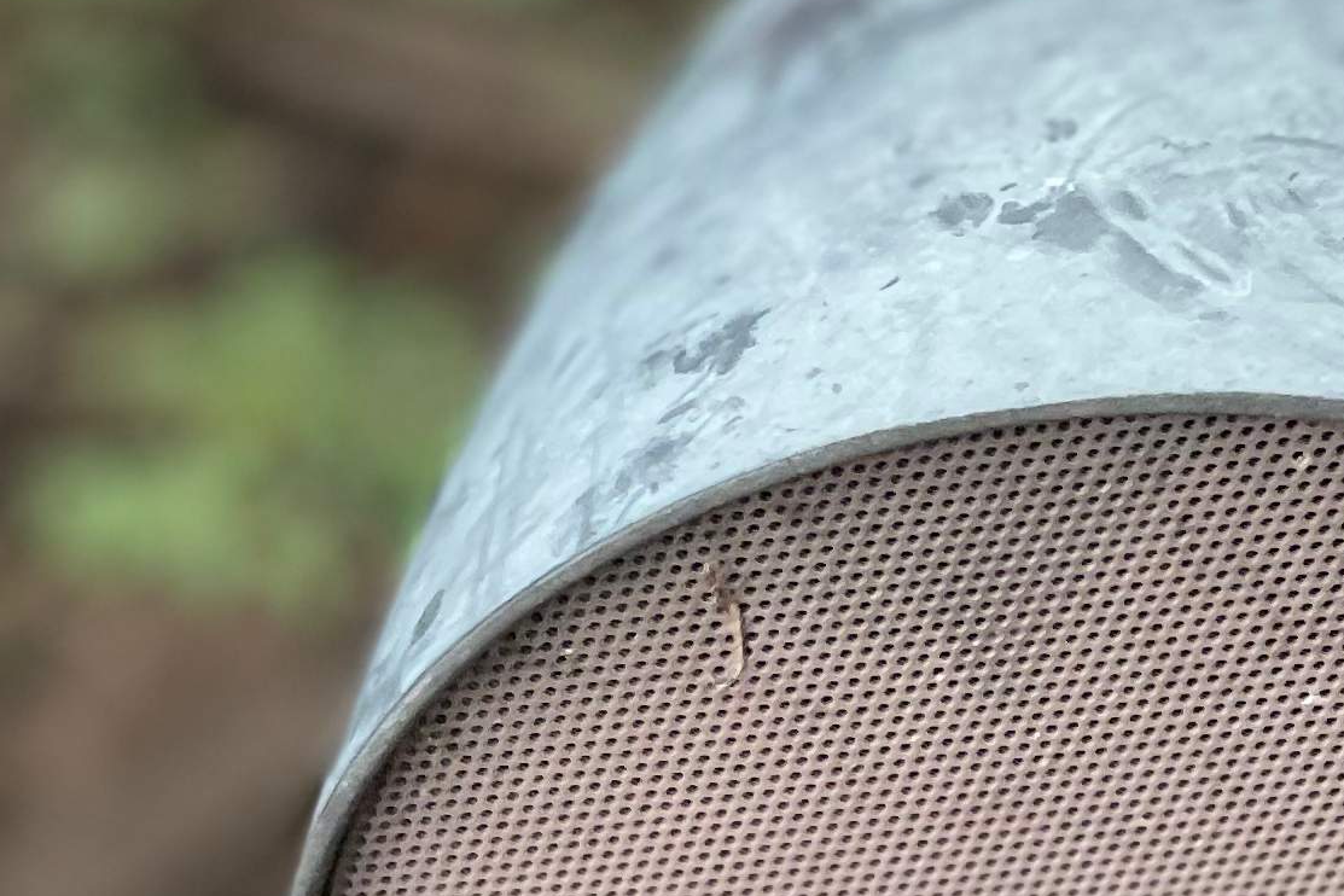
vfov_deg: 13.9
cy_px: 167
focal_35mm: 98
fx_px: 3658
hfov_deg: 20.2
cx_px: 1304
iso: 320
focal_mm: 4.2
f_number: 1.6
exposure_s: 1/60
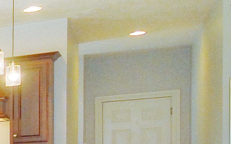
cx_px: -311
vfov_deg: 13.4
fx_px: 579
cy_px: 213
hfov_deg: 14.9
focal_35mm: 92
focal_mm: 10
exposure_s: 1/60
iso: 400
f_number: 5
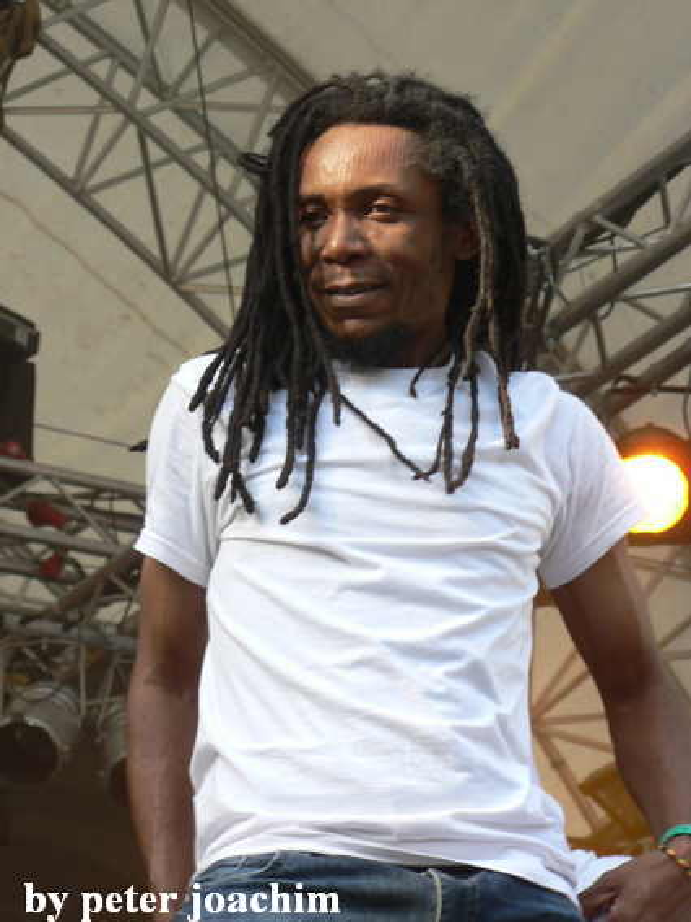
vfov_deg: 12.7
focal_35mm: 156
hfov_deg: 9.5
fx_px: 4154
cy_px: 461
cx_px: 346
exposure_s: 1/100
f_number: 3.6
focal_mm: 26.8
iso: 64
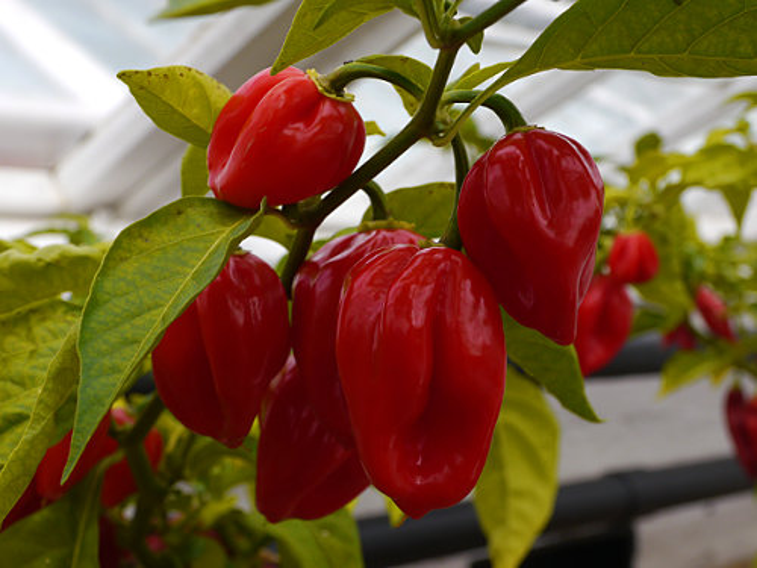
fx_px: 875
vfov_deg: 36.0
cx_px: 378
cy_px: 284
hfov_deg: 46.8
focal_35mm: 40
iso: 160
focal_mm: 20
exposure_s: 1/320
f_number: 5.6
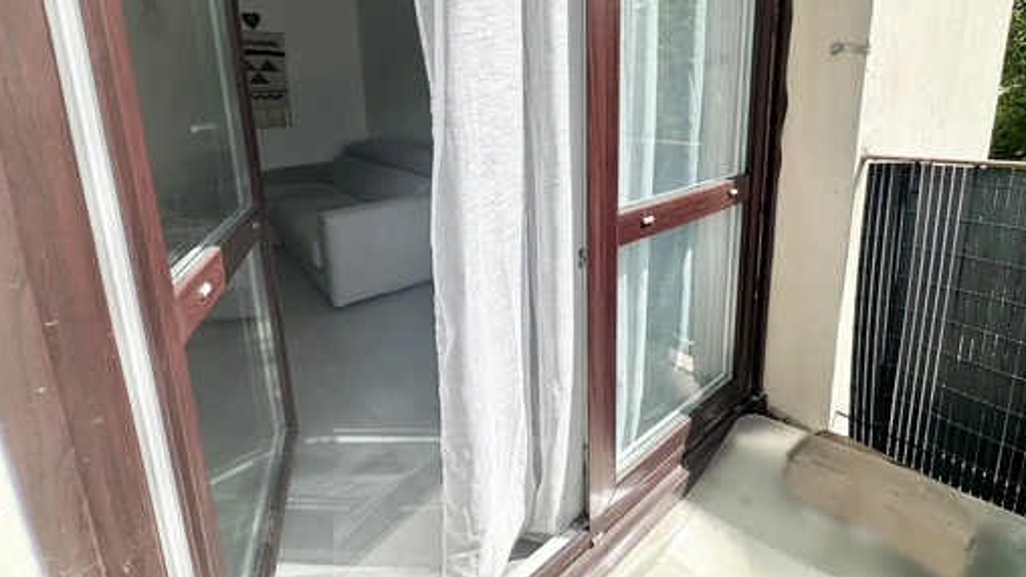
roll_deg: +2.1
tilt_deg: -10.3
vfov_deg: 64.8
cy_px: 178
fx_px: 435
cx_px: 500
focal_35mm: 16
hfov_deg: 99.3
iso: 40
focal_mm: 2.22
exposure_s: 1/2020
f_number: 2.2
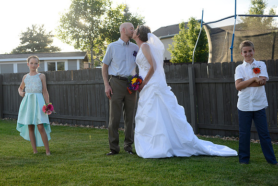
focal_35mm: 50
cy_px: 93
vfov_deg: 27.0
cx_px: 139
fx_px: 386
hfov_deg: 39.6
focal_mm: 50
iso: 400
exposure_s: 1/400
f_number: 5
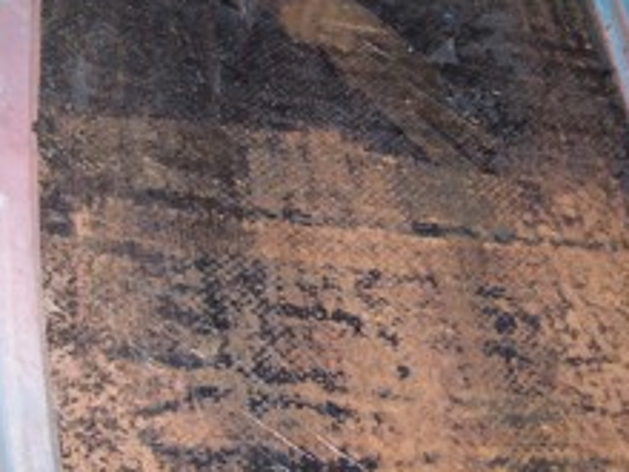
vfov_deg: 21.3
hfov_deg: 27.9
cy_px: 195
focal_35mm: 69
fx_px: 1254
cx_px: 449
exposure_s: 1/60
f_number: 2.8
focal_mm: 6.3
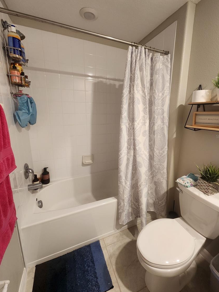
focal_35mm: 14
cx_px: 117
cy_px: 136
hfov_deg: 85.6
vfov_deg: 101.9
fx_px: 118
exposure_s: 1/30
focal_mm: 2.2
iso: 320
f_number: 2.2
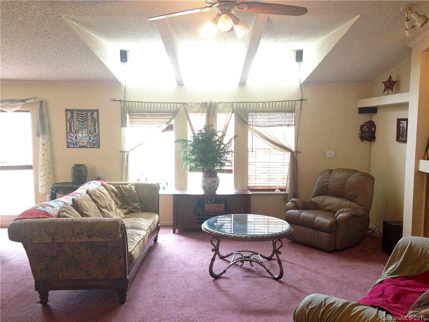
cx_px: 214
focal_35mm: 33
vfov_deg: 42.9
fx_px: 409
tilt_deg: -5.3
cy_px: 161
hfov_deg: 55.4
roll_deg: +1.5
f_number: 2.4
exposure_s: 1/20
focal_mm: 4.12
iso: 160
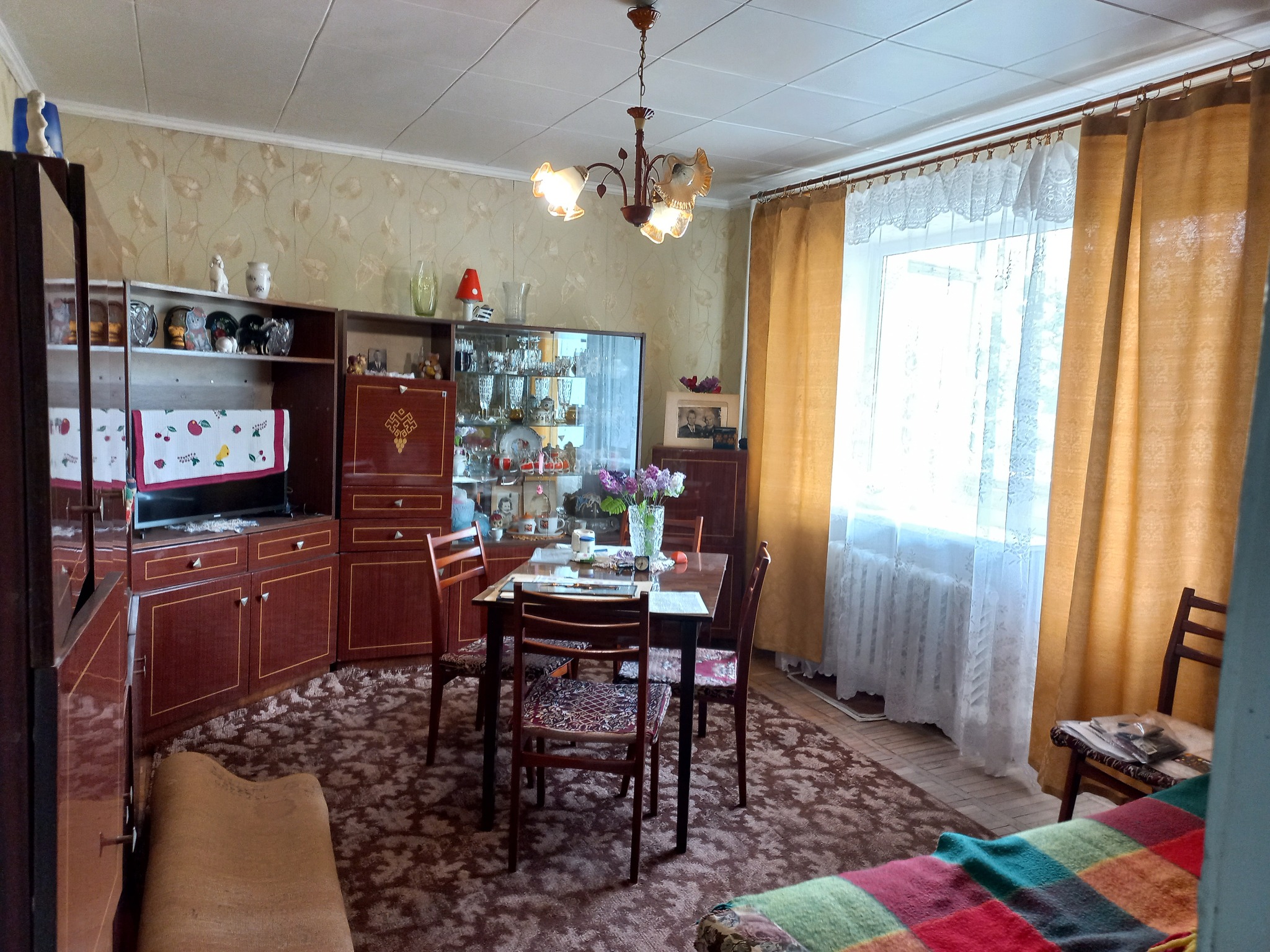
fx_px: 917
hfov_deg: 69.4
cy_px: 476
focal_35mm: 25
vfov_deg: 54.9
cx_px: 635
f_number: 1.8
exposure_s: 1/33
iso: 200
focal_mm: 4.6
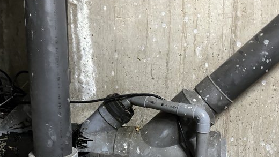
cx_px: 132
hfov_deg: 42.1
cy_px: 113
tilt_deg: -15.4
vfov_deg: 24.3
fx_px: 363
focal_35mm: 49
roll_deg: -0.8
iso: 500
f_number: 1.6
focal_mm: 5.1
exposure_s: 1/40
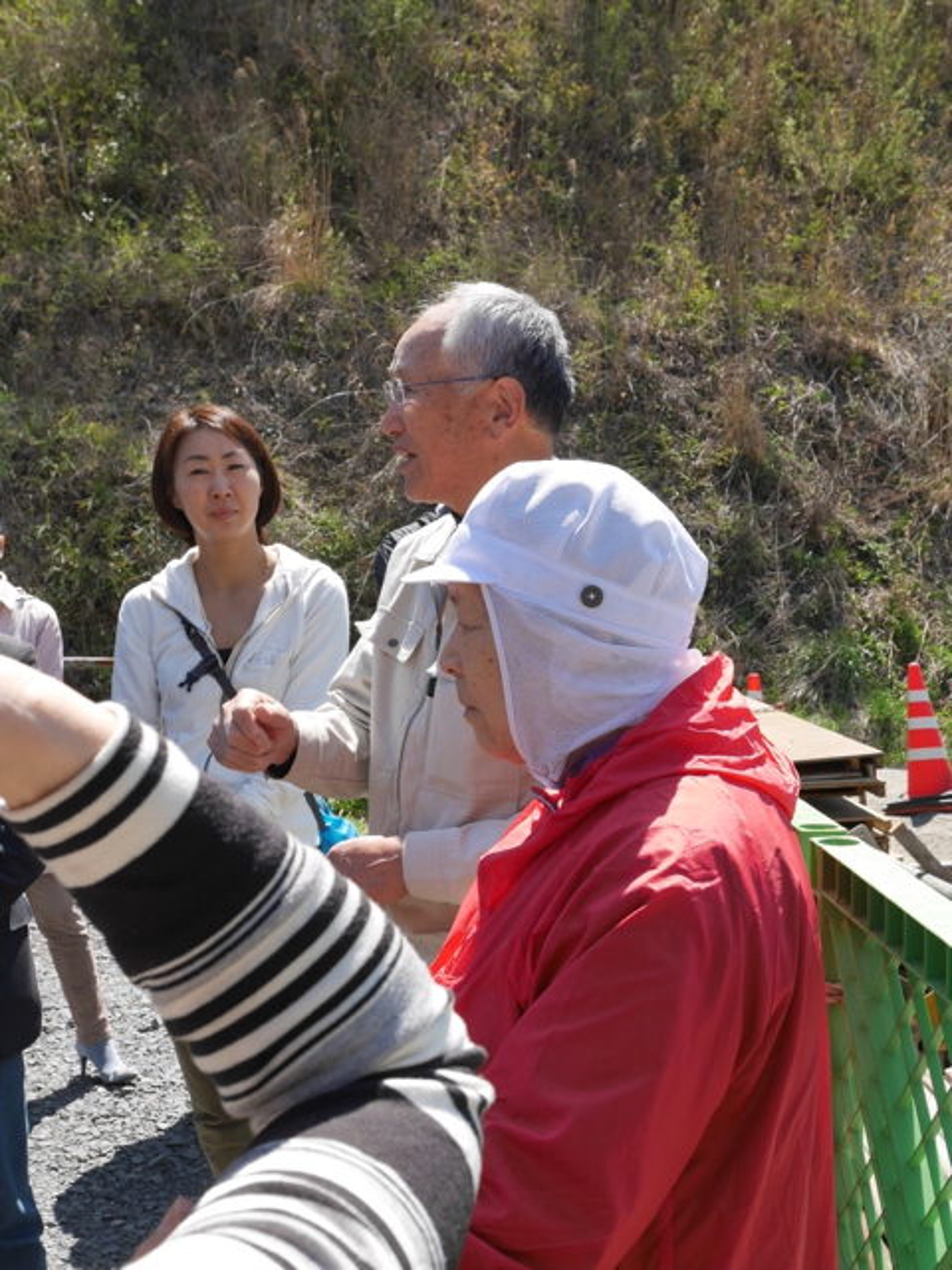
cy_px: 635
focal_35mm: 36
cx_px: 476
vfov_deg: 51.4
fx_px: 1320
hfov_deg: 39.7
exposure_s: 1/250
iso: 200
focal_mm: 18
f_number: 7.1
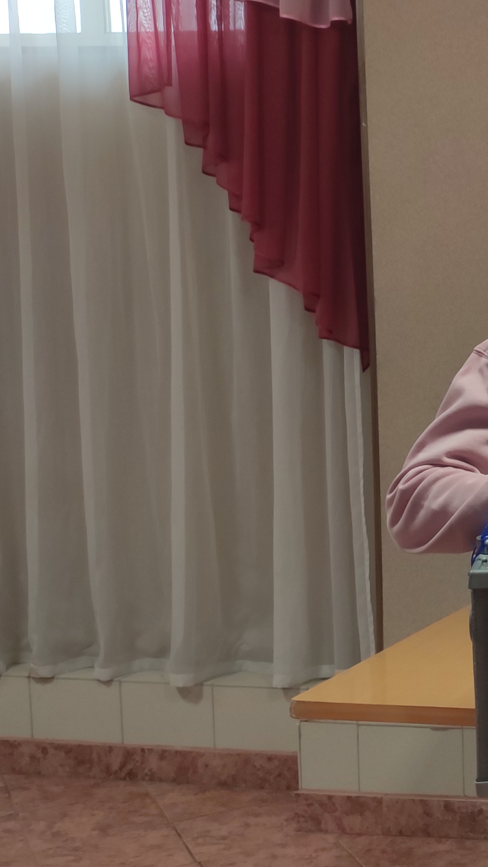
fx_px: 1265
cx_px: 850
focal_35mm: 55
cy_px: 458
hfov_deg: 17.9
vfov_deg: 37.8
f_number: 1.79
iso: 167
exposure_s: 1/50
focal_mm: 4.74
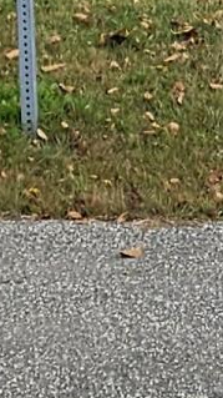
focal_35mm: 236
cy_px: -344
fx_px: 2485
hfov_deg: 5.1
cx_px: -20
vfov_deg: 8.7
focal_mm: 5.4
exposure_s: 1/1445
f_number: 1.8
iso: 32
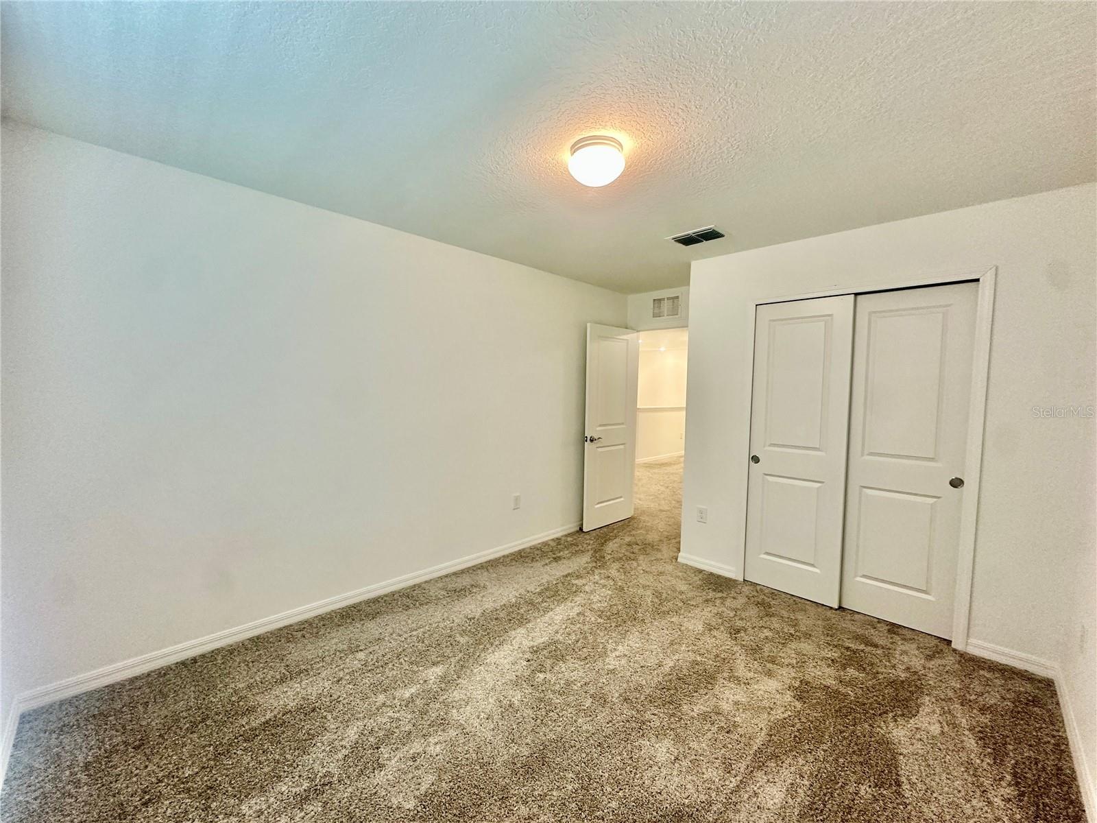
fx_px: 444
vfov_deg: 85.7
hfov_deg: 102.1
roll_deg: -1.6
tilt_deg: -2.8
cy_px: 412
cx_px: 548
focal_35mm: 14
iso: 320
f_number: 2.2
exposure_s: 1/120
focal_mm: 2.22
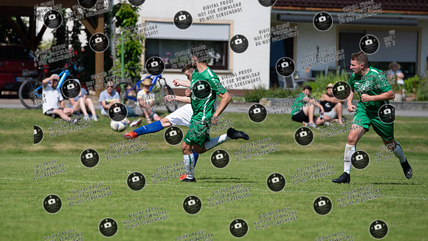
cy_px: 108
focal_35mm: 272
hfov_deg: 7.9
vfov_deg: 4.5
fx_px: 3081
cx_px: 166
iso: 100
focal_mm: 200
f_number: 3.5
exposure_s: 1/1600
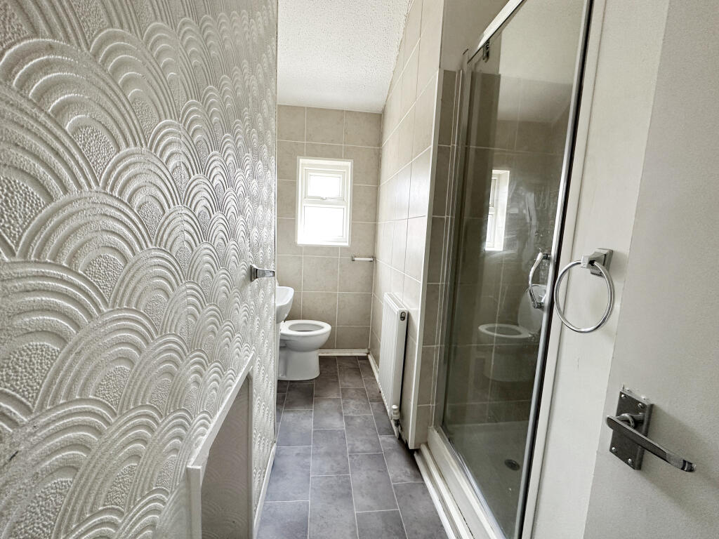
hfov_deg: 102.1
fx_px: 291
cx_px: 360
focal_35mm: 14
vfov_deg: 85.7
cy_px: 270
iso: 160
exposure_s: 1/99
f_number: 2.2
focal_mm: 2.22
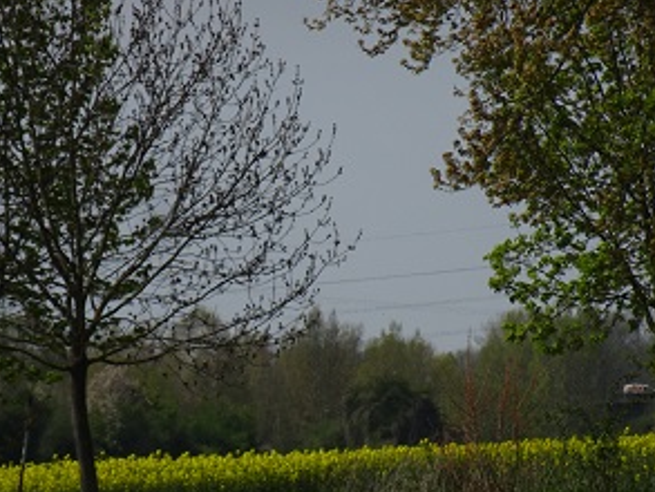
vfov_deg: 2.4
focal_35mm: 619
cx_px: 340
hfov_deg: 3.2
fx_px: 11717
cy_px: 273
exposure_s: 1/800
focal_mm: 77.35
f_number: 6.3
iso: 80
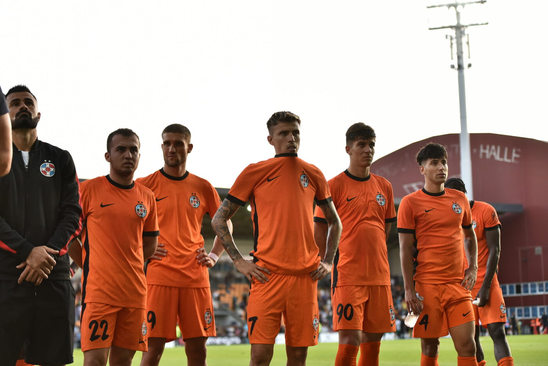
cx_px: 274
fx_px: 1066
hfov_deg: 28.8
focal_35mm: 70
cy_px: 183
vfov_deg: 19.5
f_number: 2.8
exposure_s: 1/1000
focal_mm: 70
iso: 640
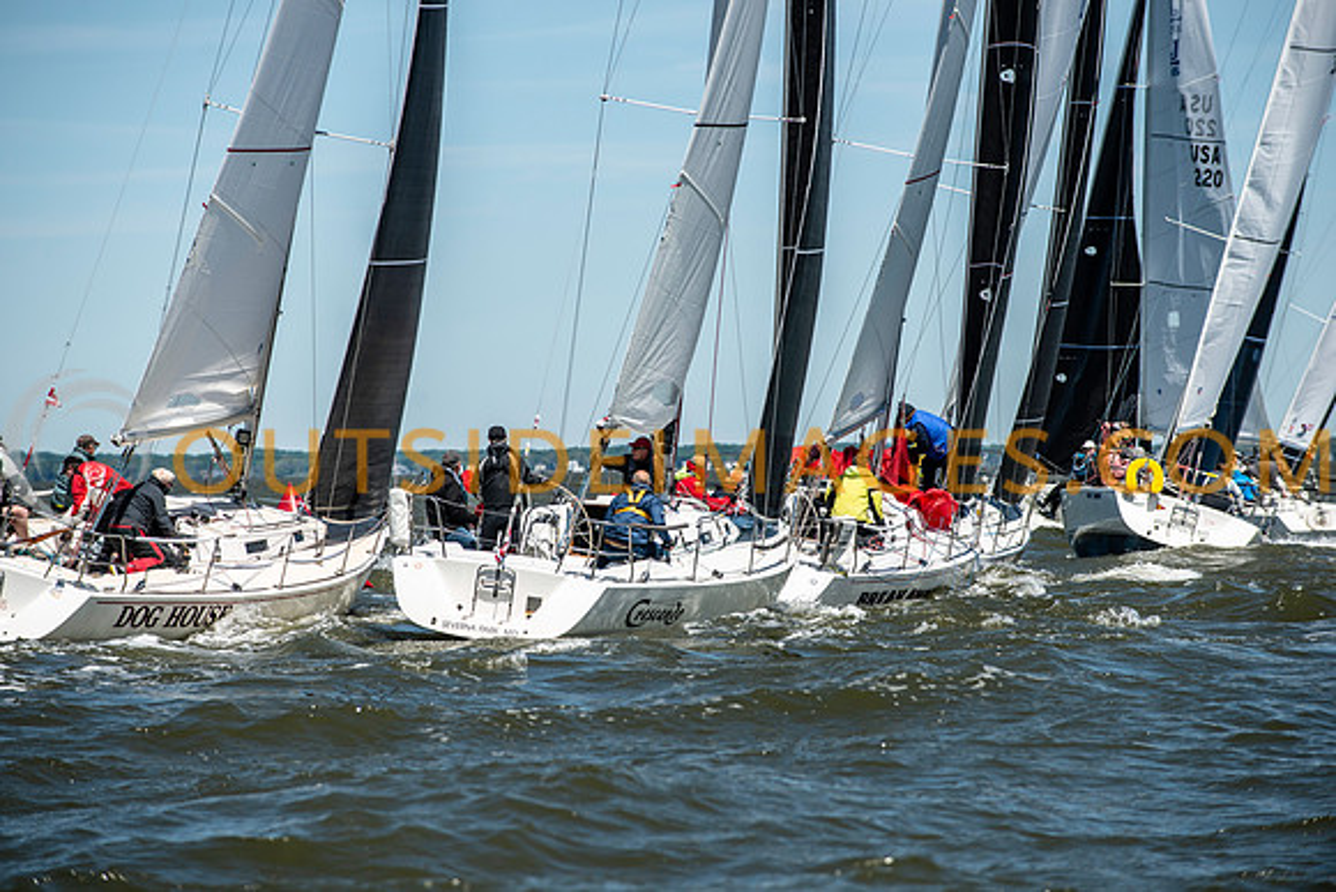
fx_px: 7424
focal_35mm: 200
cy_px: 446
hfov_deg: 10.3
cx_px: 668
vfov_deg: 6.9
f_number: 5.6
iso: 320
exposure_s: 1/1600
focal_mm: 200
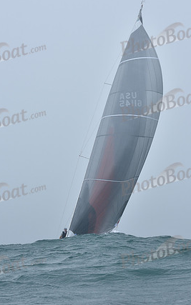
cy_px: 151
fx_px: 808
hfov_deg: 13.5
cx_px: 83
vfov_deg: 21.4
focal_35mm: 97
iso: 320
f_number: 5
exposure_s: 1/800
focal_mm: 70
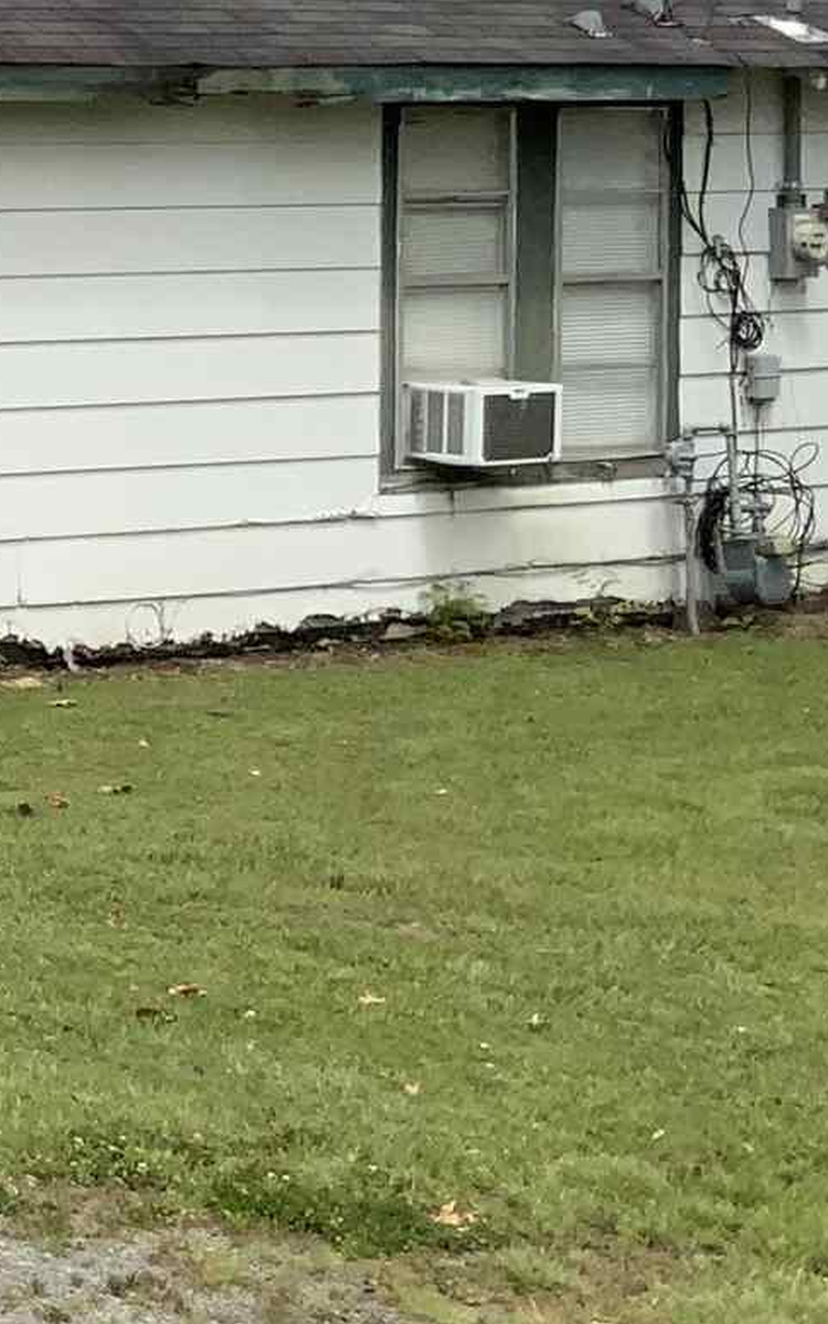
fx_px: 4403
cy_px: 354
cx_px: -1079
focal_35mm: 122
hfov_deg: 9.6
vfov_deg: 17.0
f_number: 1.8
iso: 16
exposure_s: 1/2058
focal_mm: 3
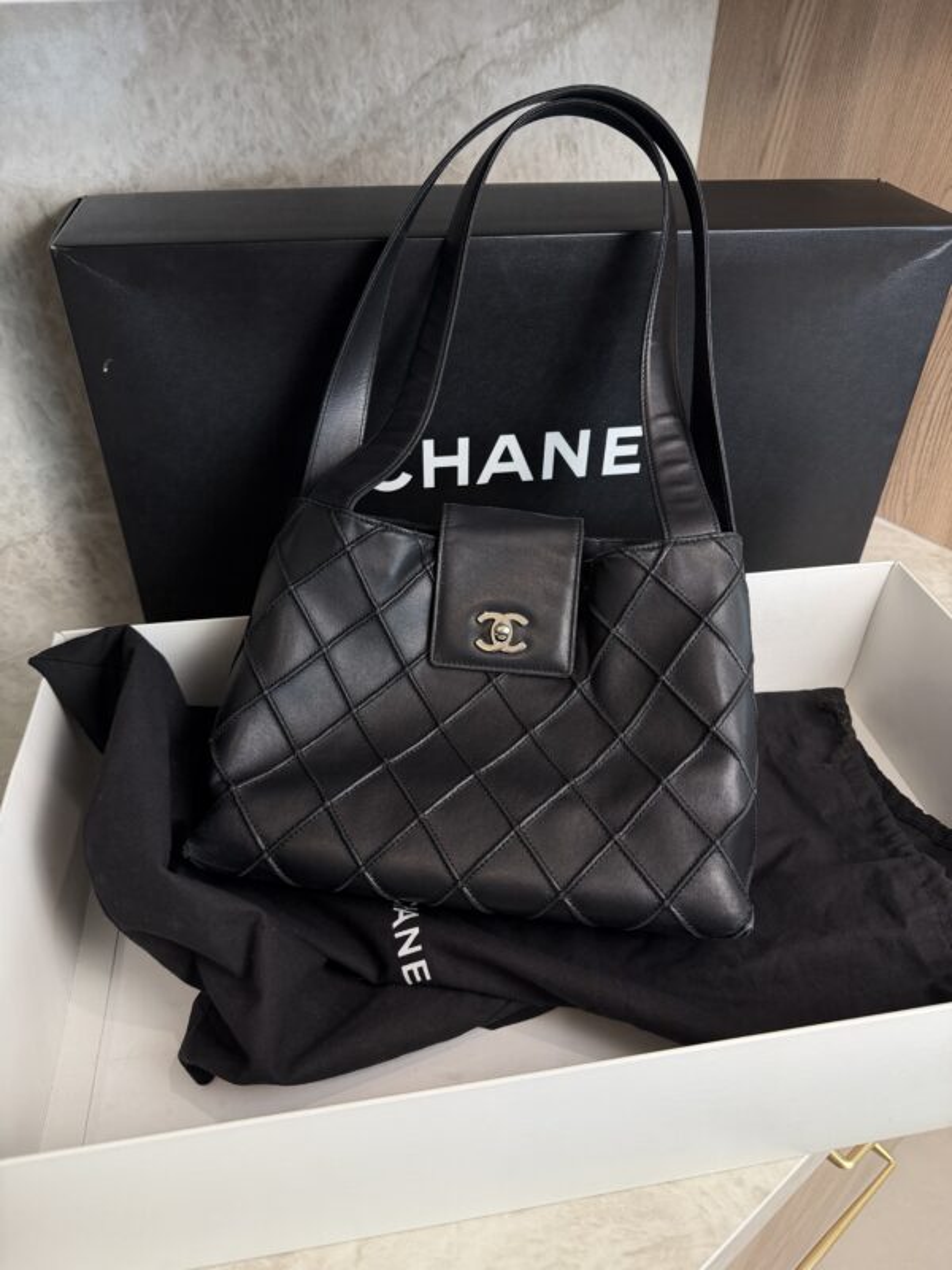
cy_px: 635
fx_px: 880
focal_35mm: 24
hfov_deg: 56.8
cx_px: 476
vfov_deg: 71.6
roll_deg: -1.3
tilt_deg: -37.7
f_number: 1.78
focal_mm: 6.76
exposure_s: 1/156
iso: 200
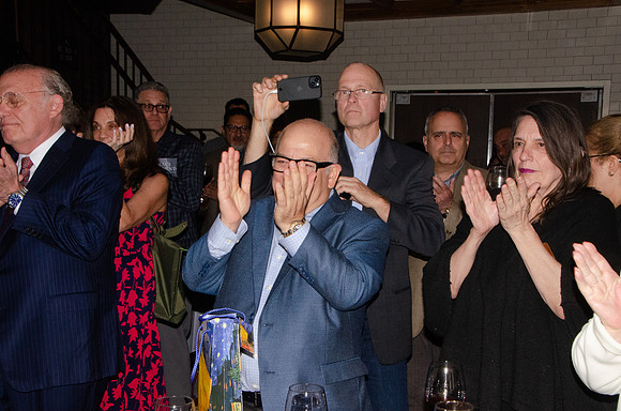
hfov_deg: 37.9
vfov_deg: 25.6
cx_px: 310
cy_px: 206
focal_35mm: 52
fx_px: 904
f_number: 16
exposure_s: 1/160
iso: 2500
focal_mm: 35
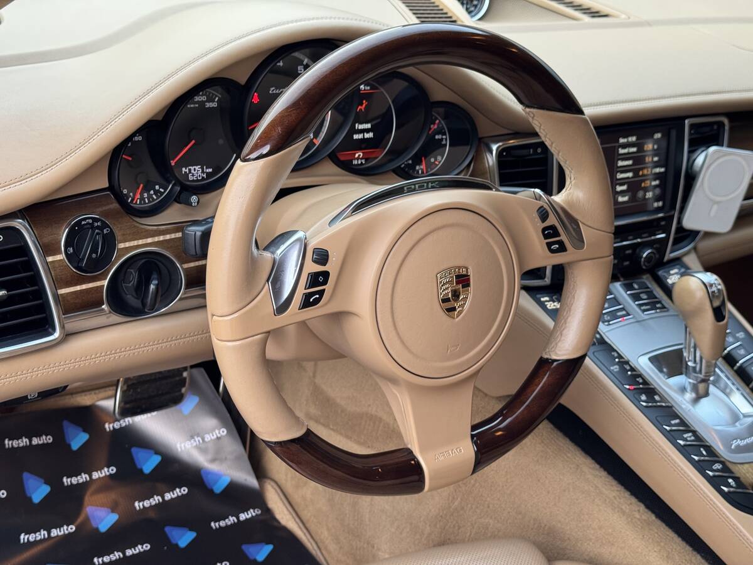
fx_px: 1044
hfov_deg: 39.7
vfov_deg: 30.3
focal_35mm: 48
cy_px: 282
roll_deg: -8.7
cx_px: 376
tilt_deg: -27.7
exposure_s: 1/83
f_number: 1.78
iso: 100
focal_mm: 6.76
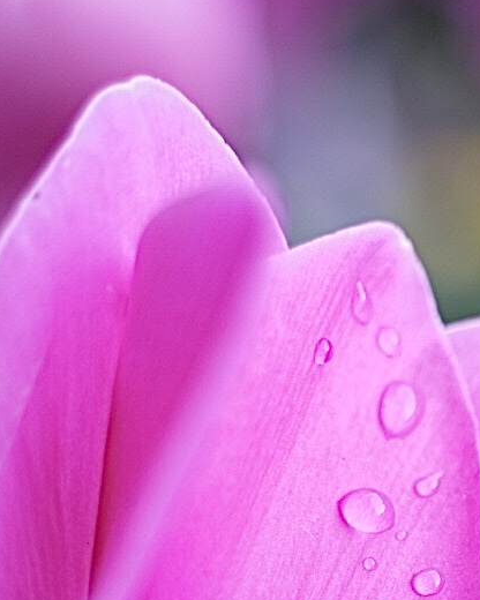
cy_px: 555
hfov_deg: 13.6
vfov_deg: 17.0
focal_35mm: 111
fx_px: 1971
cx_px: 523
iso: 200
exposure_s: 1/80
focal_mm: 38
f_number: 2.8
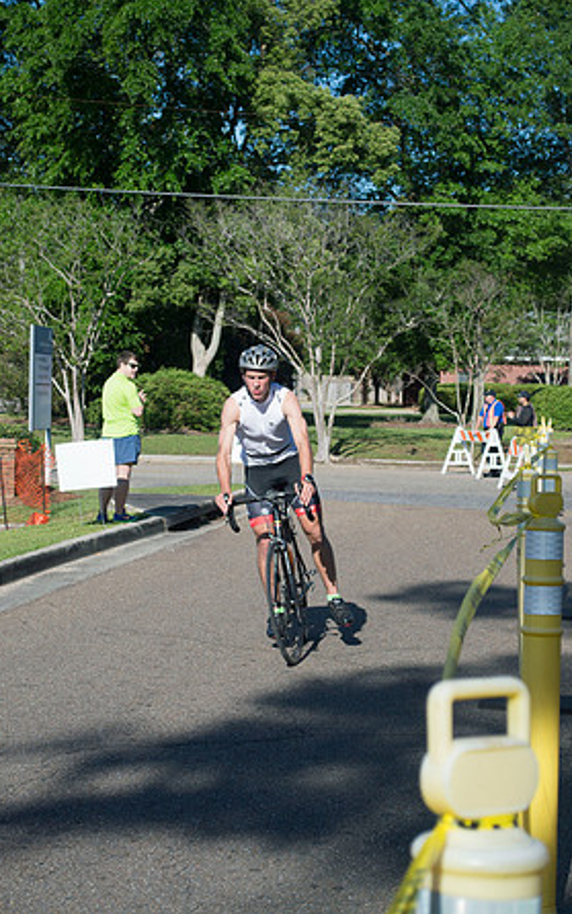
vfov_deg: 27.8
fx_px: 1845
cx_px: 276
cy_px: 455
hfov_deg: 17.6
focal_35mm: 74
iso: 250
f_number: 7.1
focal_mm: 48
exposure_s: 1/2000
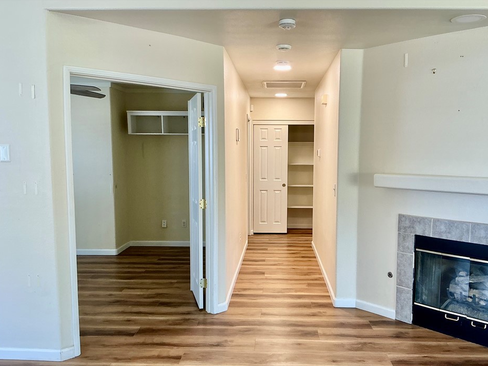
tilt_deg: -5.8
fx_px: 451
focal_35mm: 32
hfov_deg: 56.7
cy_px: 200
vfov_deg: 44.1
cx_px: 265
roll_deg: +0.0
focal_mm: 3
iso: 64
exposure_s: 1/60
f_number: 1.8
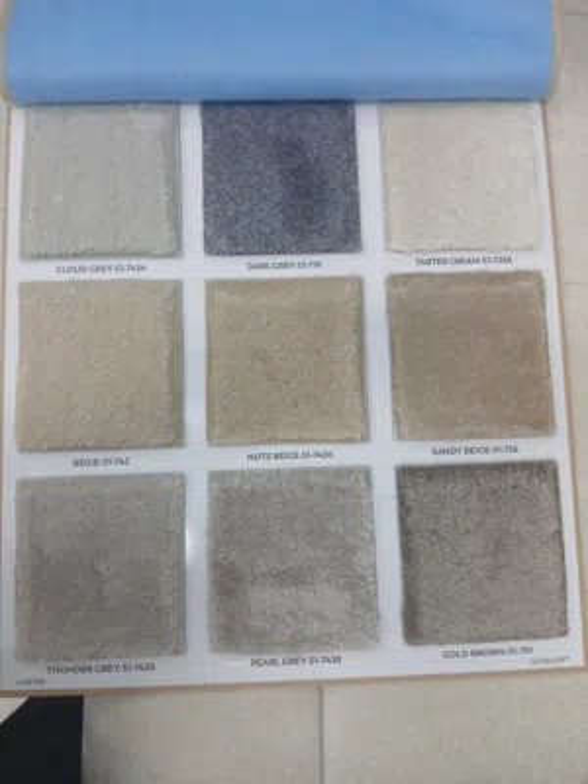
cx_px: 294
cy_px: 392
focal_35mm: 26
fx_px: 589
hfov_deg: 53.1
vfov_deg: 67.3
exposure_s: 1/50
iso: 100
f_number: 1.8
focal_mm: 3.98
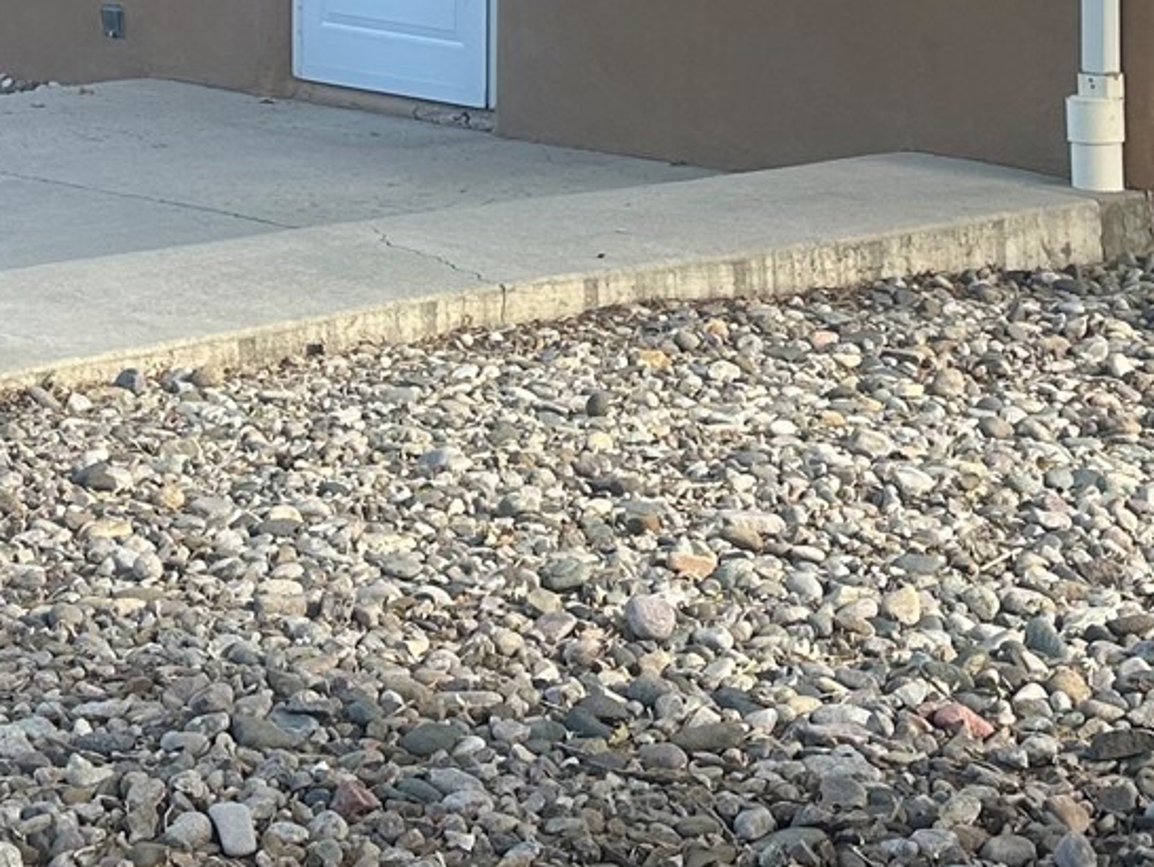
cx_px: 528
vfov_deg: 15.3
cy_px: -376
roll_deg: -0.5
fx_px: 3002
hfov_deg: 21.8
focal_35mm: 90
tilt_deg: +0.8
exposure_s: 1/694
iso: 80
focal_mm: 6.86
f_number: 1.78
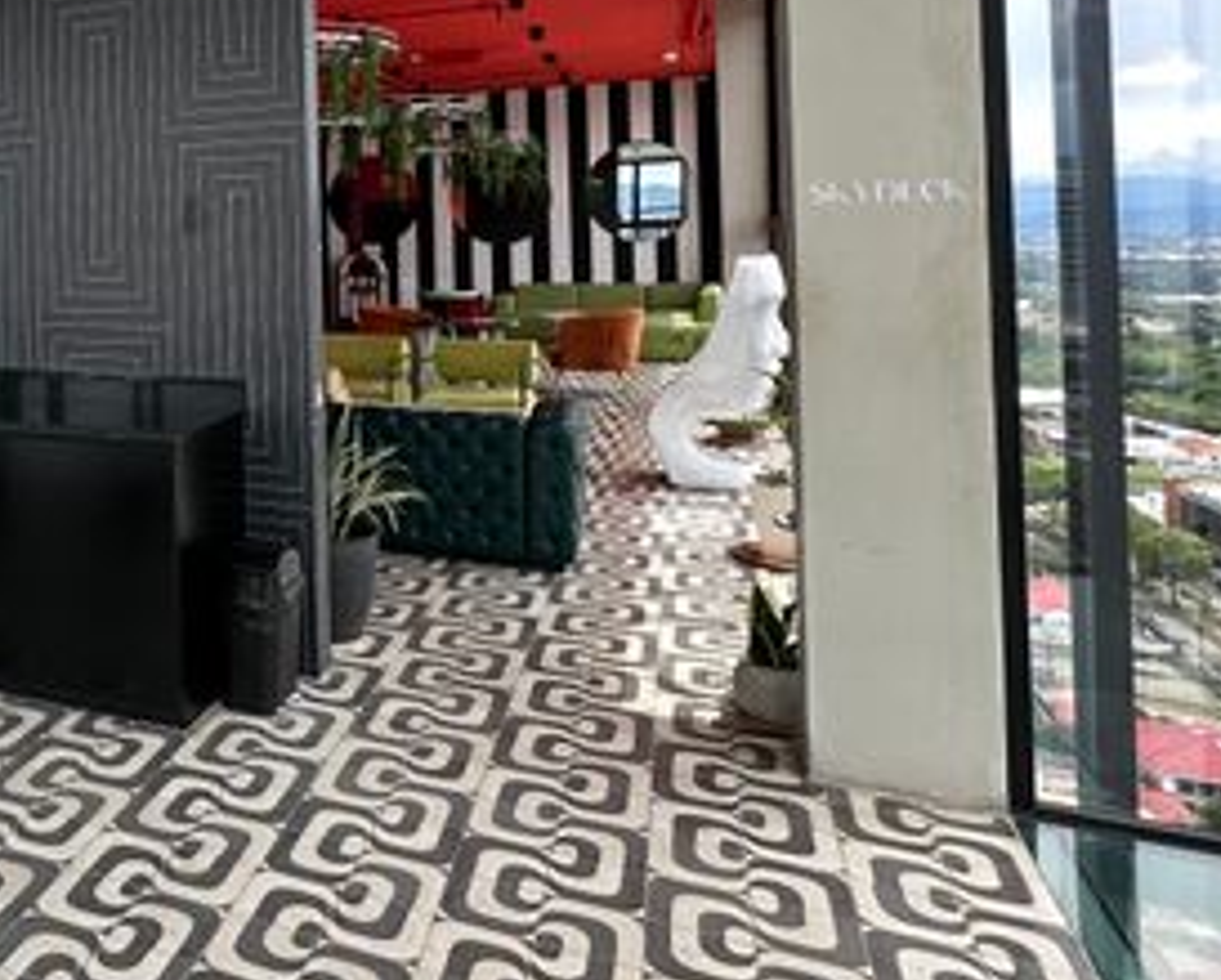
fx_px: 1158
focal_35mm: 32
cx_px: 18
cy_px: 215
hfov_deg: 47.0
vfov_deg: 44.0
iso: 40
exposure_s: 1/191
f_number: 2.2
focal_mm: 2.22
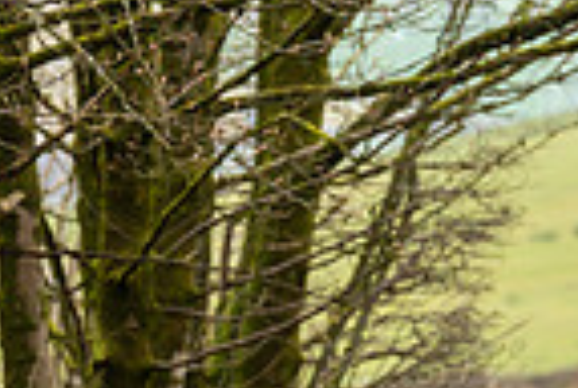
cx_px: 962
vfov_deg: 1.7
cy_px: 637
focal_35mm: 809
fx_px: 13016
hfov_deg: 2.5
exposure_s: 1/1000
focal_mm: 200
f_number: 3.5
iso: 500
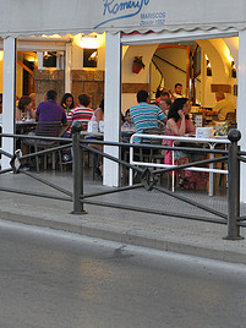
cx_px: 173
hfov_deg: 13.5
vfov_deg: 18.0
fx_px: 1033
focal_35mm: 109
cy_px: 111
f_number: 2.8
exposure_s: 1/100
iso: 800
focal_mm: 35
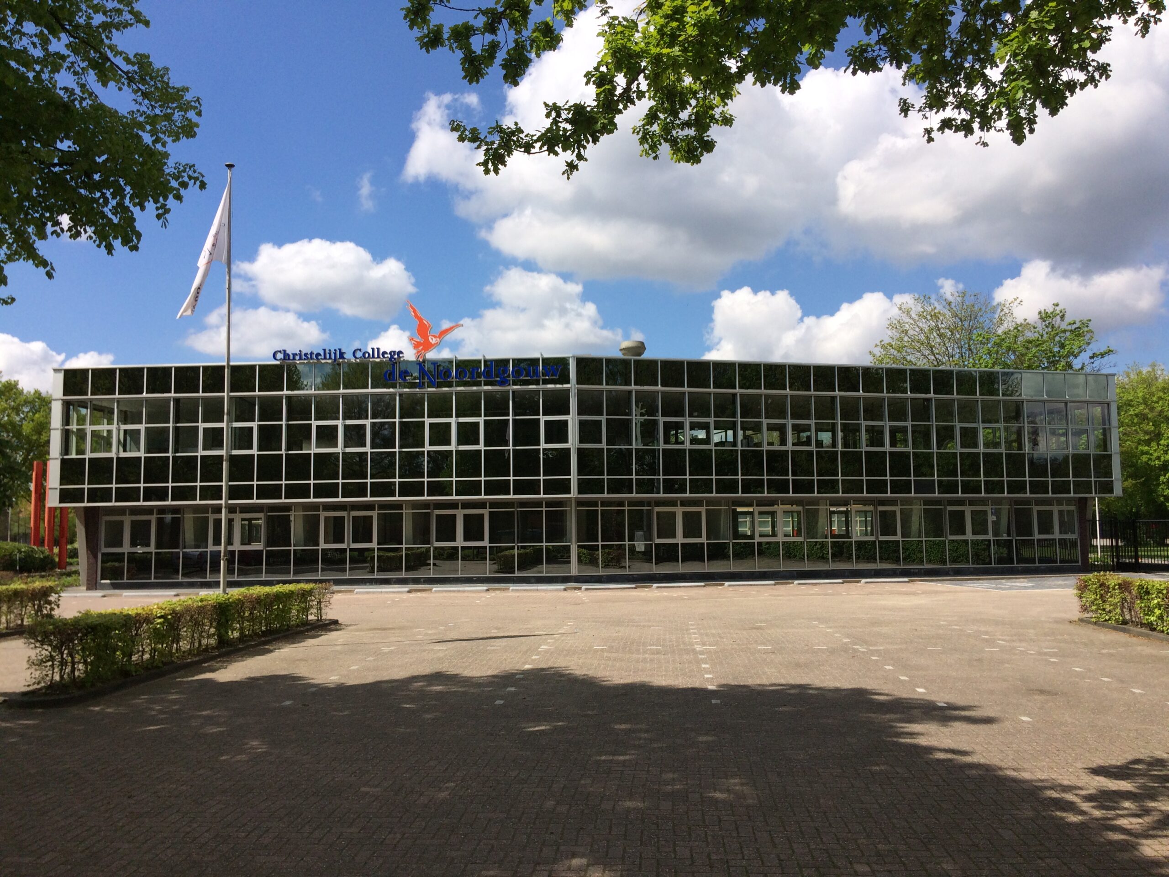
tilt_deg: +2.5
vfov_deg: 48.2
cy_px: 438
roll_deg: +0.1
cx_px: 584
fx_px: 979
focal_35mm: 29
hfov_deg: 61.7
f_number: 2.2
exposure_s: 1/2933
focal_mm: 4.15
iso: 32
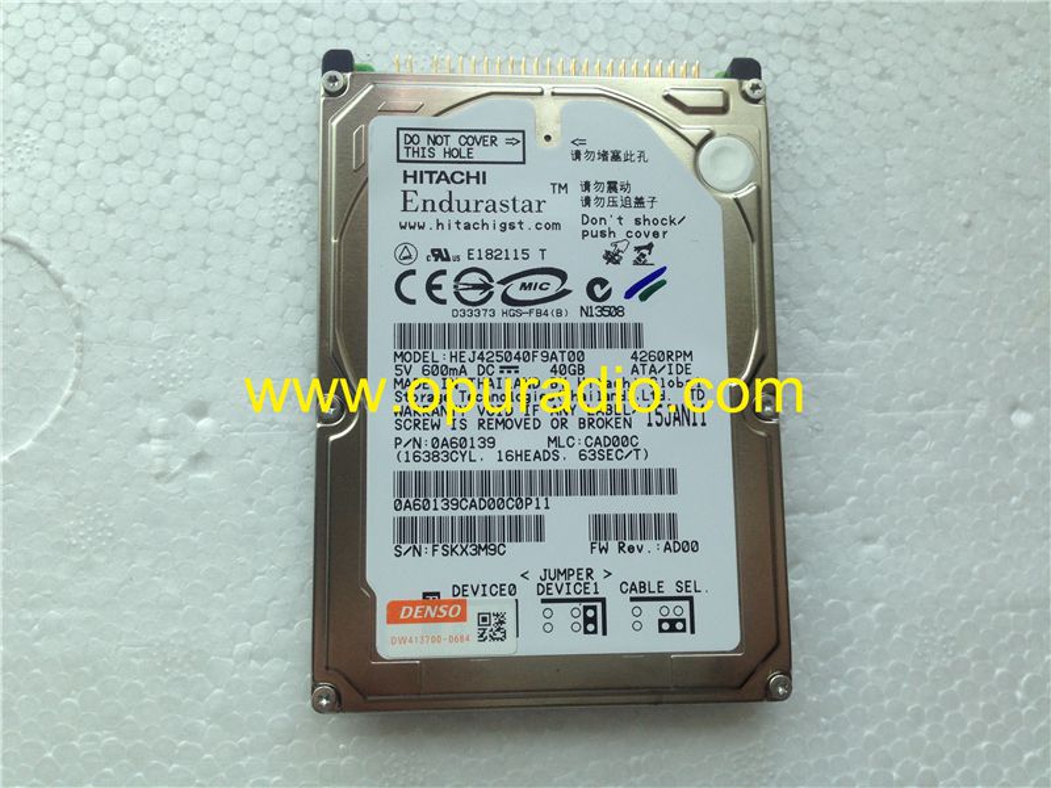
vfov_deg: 42.9
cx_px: 526
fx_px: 1002
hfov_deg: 55.4
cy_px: 394
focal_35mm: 33
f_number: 2.4
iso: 50
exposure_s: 1/155
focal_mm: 4.12
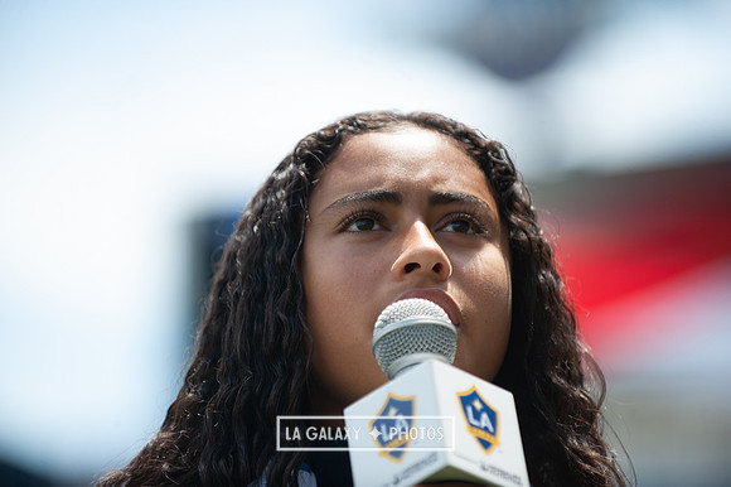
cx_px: 366
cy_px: 244
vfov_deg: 6.9
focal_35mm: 200
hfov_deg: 10.3
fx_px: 4059
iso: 200
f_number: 3.5
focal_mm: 200
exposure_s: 1/1000
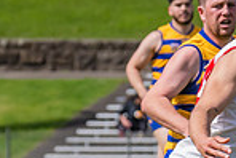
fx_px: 7618
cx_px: 297
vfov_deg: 1.2
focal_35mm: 1161
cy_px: 153
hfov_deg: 1.8
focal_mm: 250
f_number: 9
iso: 800
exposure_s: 1/1600
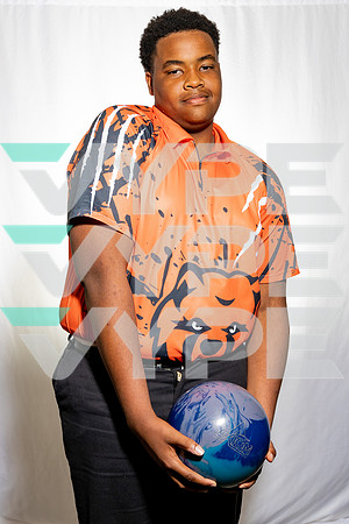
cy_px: 249
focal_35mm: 49
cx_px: 159
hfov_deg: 27.6
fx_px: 710
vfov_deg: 40.4
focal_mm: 31
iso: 100
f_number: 8
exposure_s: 1/250
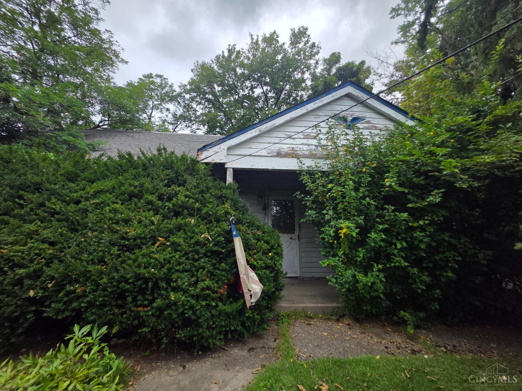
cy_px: 196
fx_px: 196
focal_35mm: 13
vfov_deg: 89.9
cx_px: 261
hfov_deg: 106.2
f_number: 1.9
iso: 40
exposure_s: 1/836
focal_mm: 2.2
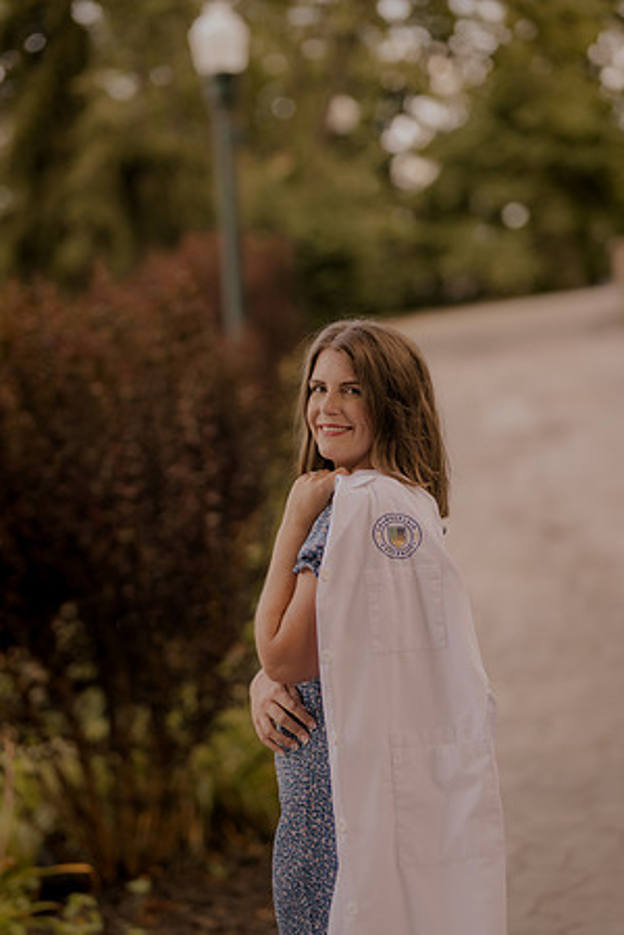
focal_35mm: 85
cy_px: 468
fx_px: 2210
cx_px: 312
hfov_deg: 16.1
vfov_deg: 23.9
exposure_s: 1/200
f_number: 1.8
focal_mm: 85
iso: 200
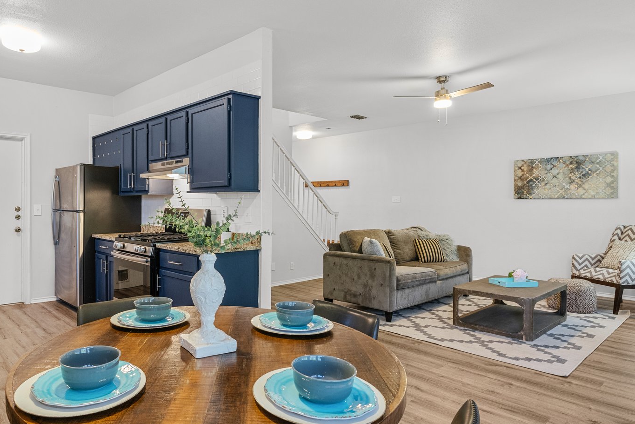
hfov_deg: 72.2
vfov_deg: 53.2
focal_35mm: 24
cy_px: 211
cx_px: 228
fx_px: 423
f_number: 7.1
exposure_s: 1/5
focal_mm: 16
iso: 1000
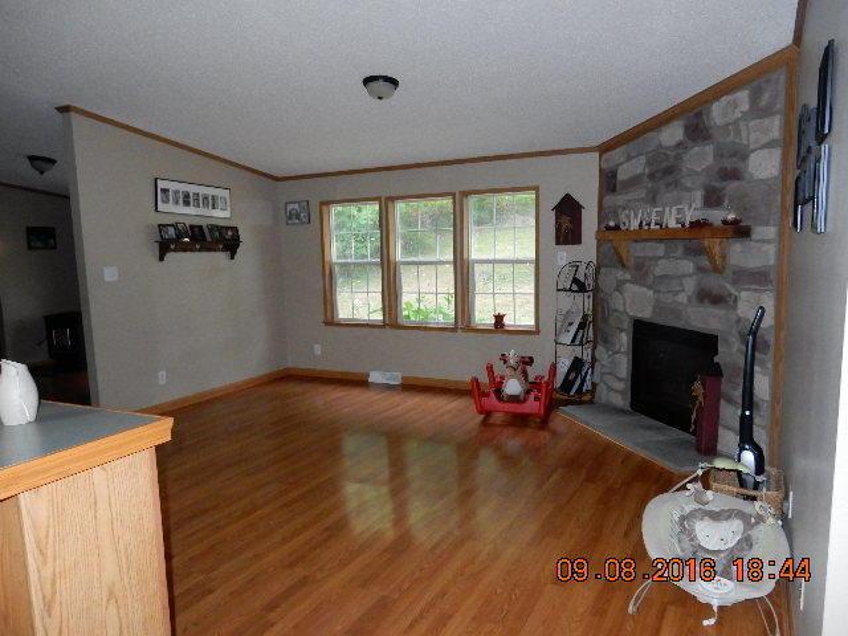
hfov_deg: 69.4
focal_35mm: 25
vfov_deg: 54.9
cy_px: 318
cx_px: 424
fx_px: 612
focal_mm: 4.5
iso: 720
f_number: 3.7
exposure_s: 1/30
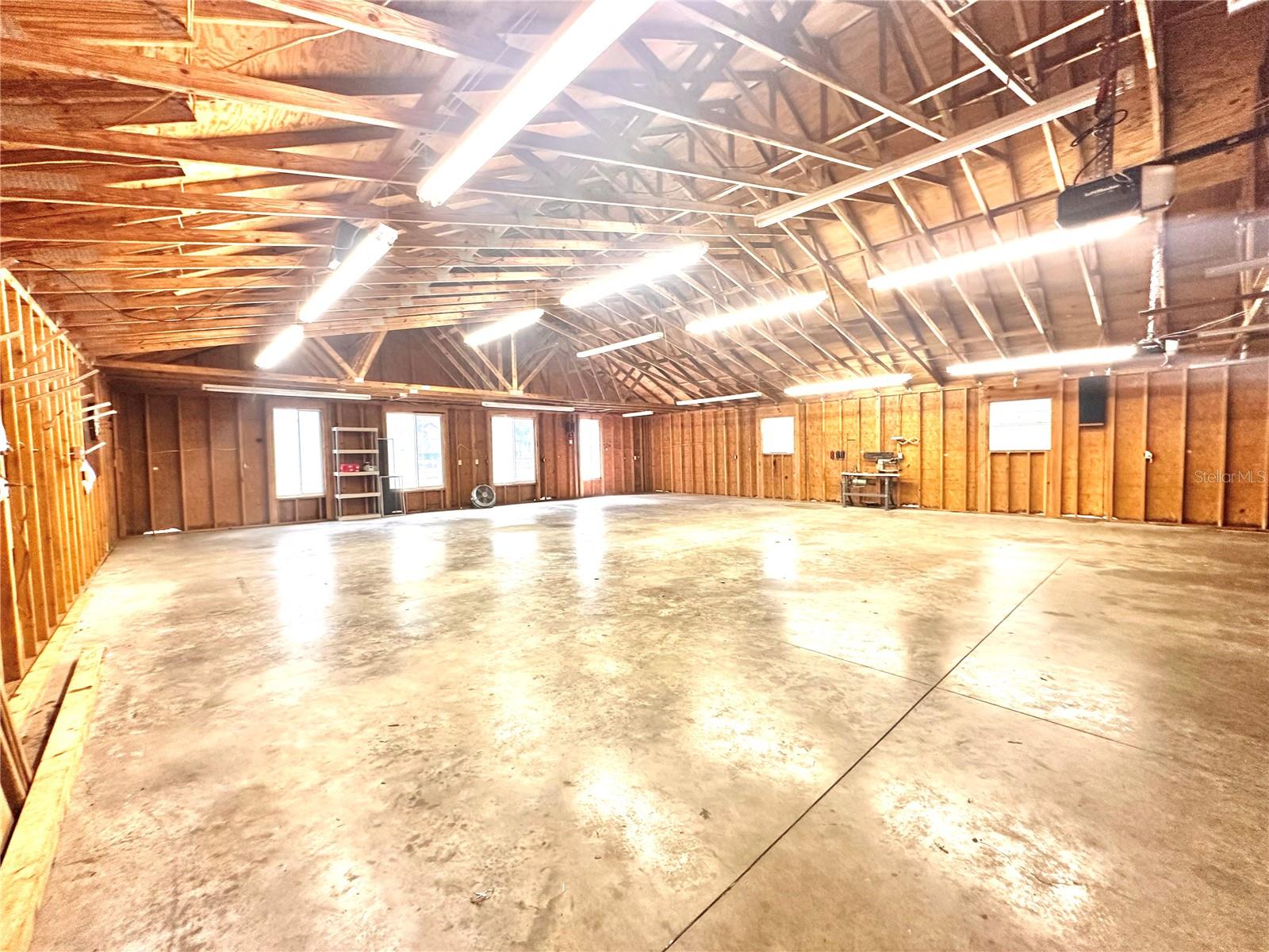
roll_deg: +0.6
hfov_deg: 102.1
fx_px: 513
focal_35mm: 14
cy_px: 476
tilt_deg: -2.6
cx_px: 634
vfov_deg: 85.7
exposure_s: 1/60
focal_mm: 2.22
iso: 320
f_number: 2.2
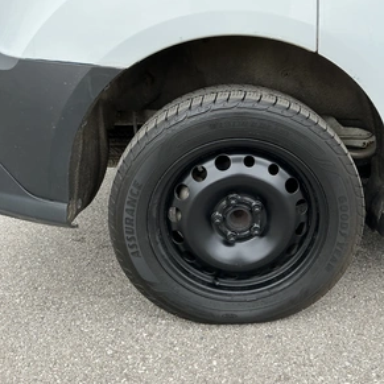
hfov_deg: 47.5
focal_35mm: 34
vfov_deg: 48.5
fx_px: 427
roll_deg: +0.2
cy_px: 191
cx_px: 263
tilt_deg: -23.0
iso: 25
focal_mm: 3
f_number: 1.8
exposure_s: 1/270
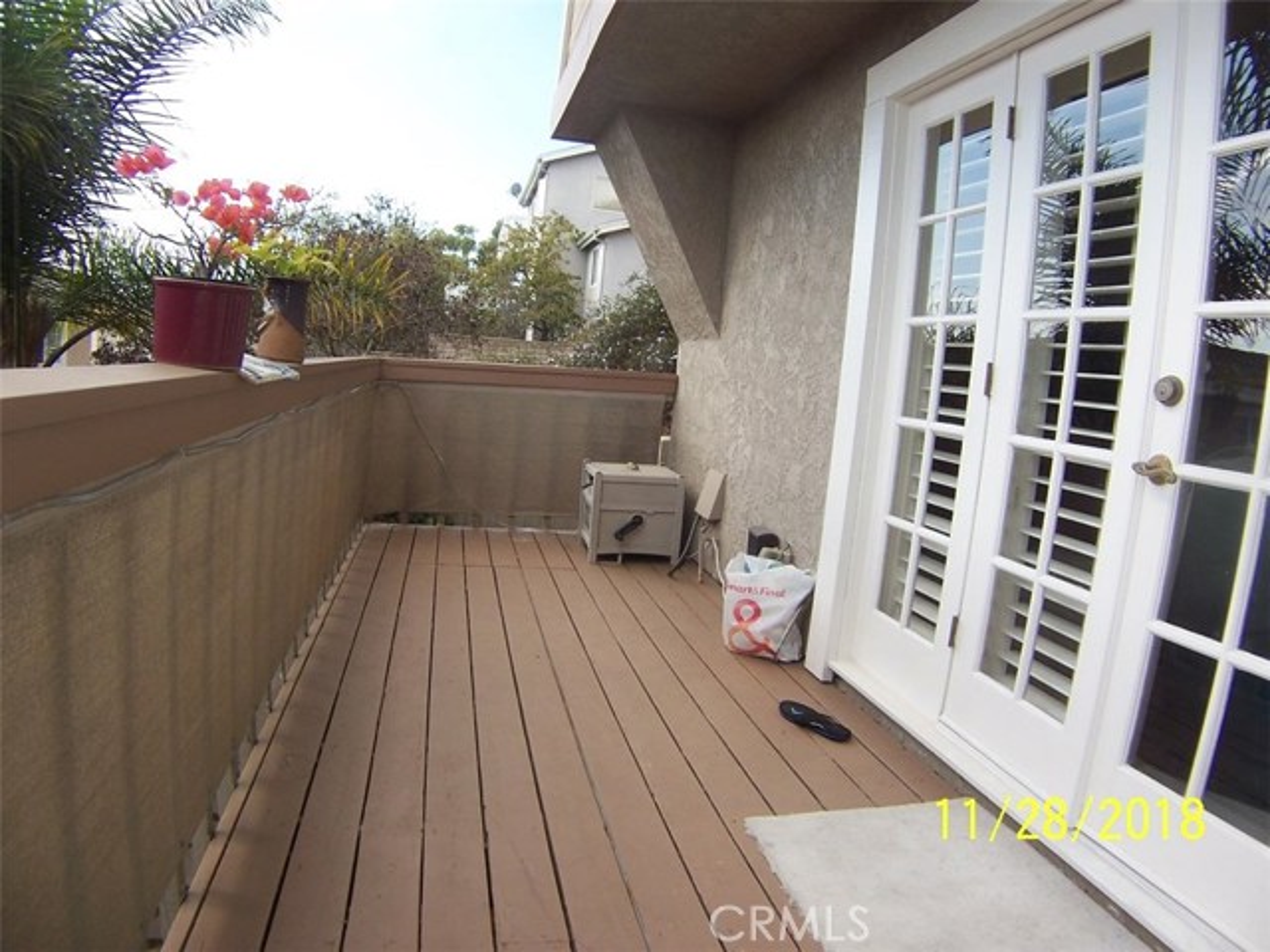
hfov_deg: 55.4
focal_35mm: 33
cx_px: 635
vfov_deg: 42.9
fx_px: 1211
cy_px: 476
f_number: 3.4
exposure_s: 1/350
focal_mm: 5.5
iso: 80
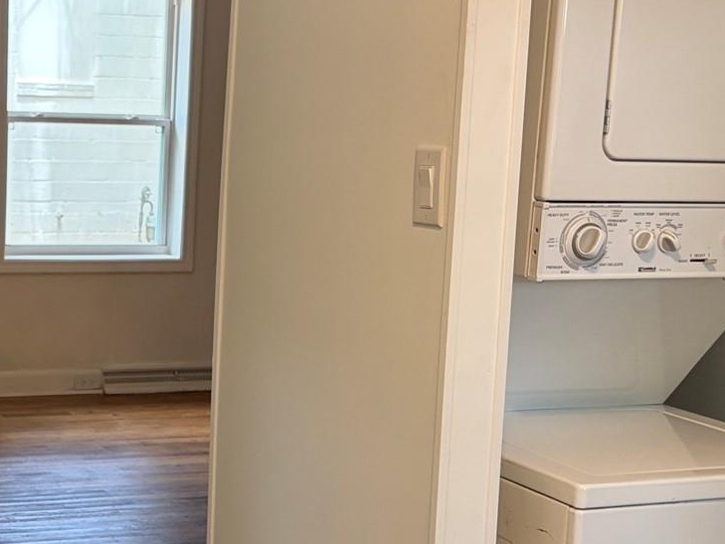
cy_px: 291
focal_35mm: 73
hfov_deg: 25.8
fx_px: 1529
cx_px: 61
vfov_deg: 20.2
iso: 125
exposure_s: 1/120
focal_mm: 5.96
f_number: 1.6
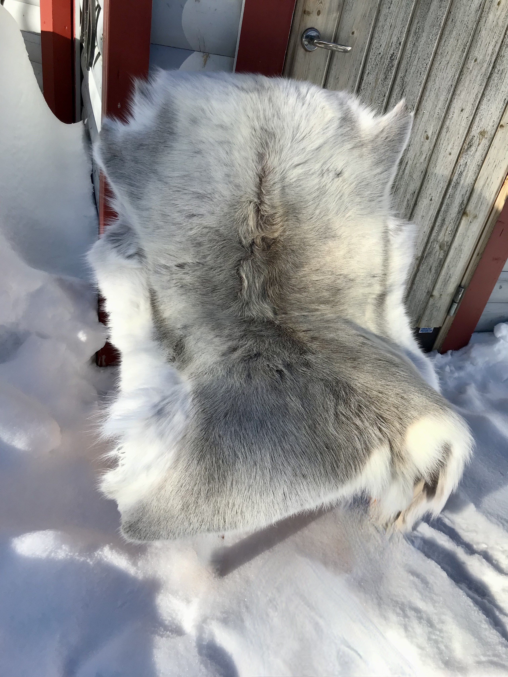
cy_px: 338
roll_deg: -10.7
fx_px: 548
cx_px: 254
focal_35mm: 28
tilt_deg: -31.9
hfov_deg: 49.7
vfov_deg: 63.4
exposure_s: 1/2128
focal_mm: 3.99
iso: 20
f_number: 1.8
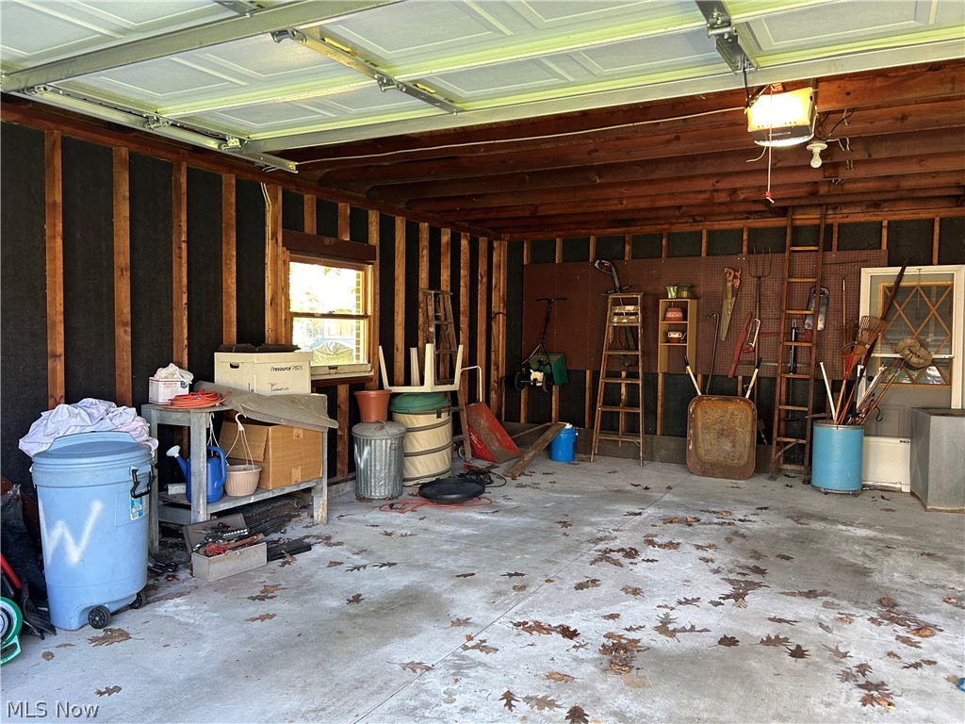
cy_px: 362
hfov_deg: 67.3
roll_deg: -0.3
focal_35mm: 26
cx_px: 482
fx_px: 725
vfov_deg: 53.1
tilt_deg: -2.0
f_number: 1.5
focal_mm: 5.7
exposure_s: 1/82
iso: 125
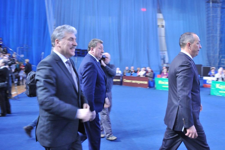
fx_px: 169
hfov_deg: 67.4
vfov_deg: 47.8
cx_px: 112
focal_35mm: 27
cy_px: 75
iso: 1250
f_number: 3.5
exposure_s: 1/50
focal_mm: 18
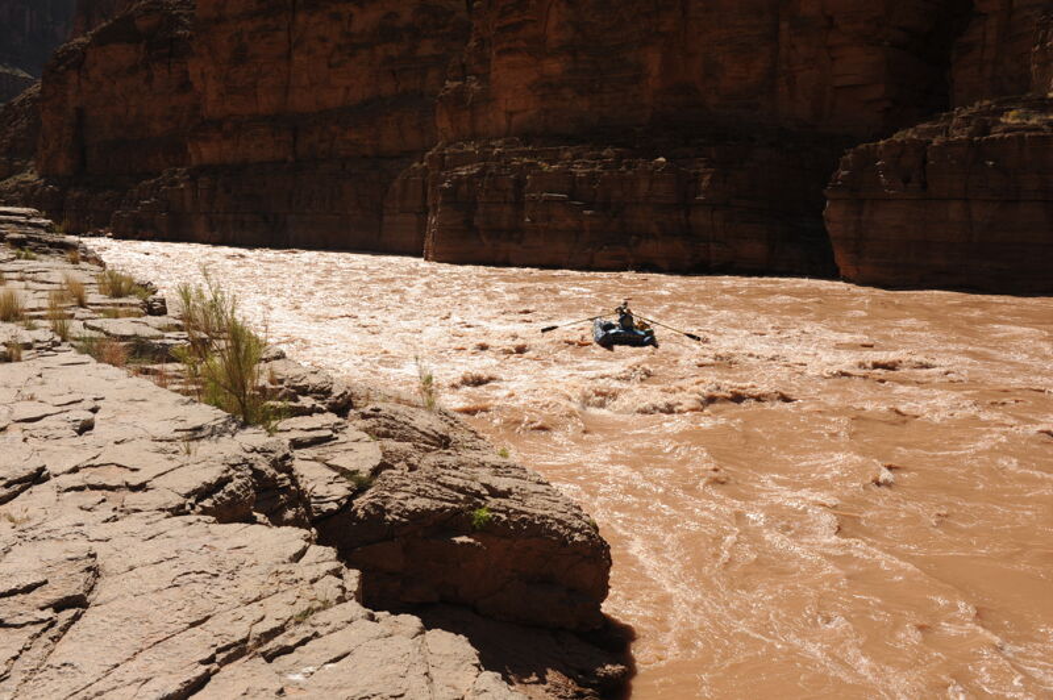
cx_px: 526
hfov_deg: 54.5
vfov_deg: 37.8
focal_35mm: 35
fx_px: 1023
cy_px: 350
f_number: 11
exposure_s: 1/400
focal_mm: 35
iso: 200
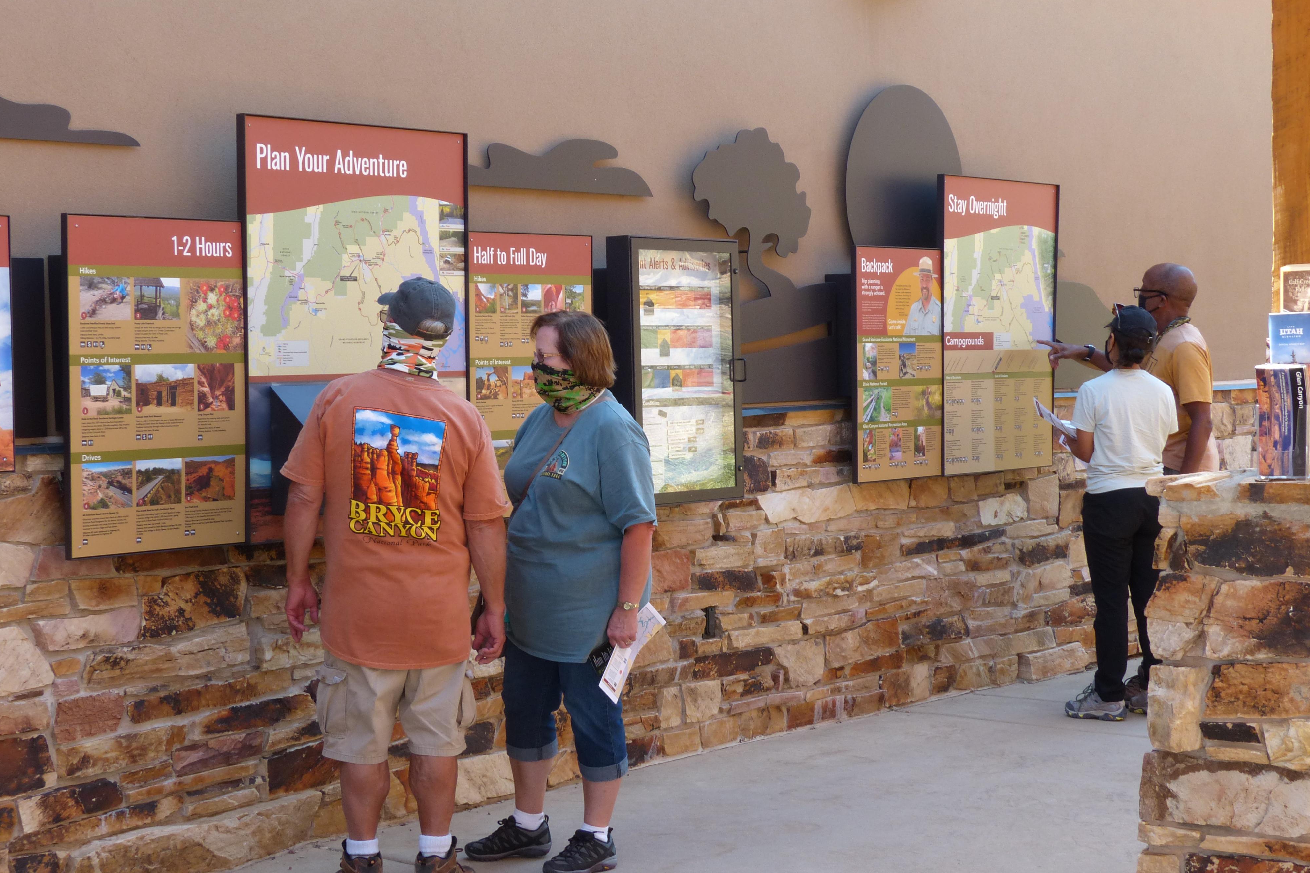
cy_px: 418
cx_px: 653
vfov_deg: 20.6
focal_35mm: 66
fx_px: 2401
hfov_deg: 30.5
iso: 160
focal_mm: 11.4
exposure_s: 1/60
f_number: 5.6
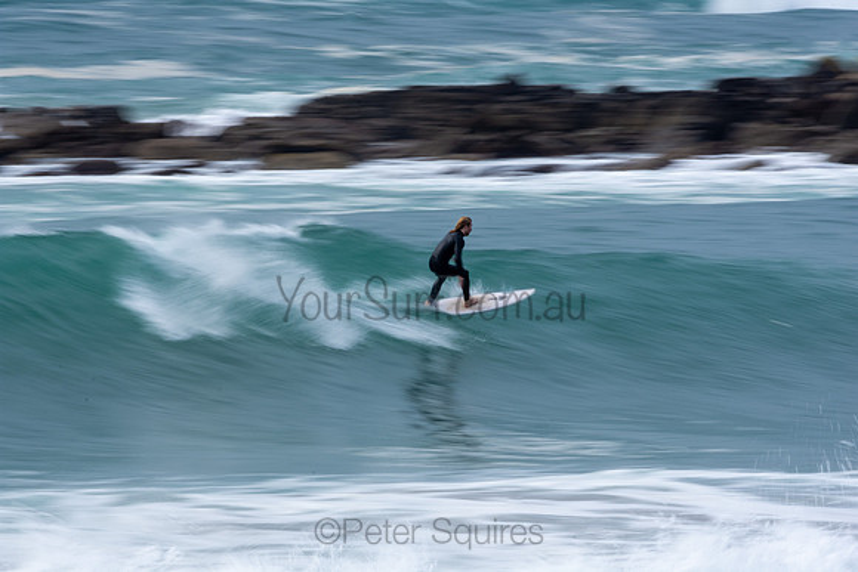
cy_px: 286
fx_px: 17878
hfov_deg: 2.7
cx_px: 429
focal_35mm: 750
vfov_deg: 1.8
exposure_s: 1/20
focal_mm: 500
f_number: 25
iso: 100
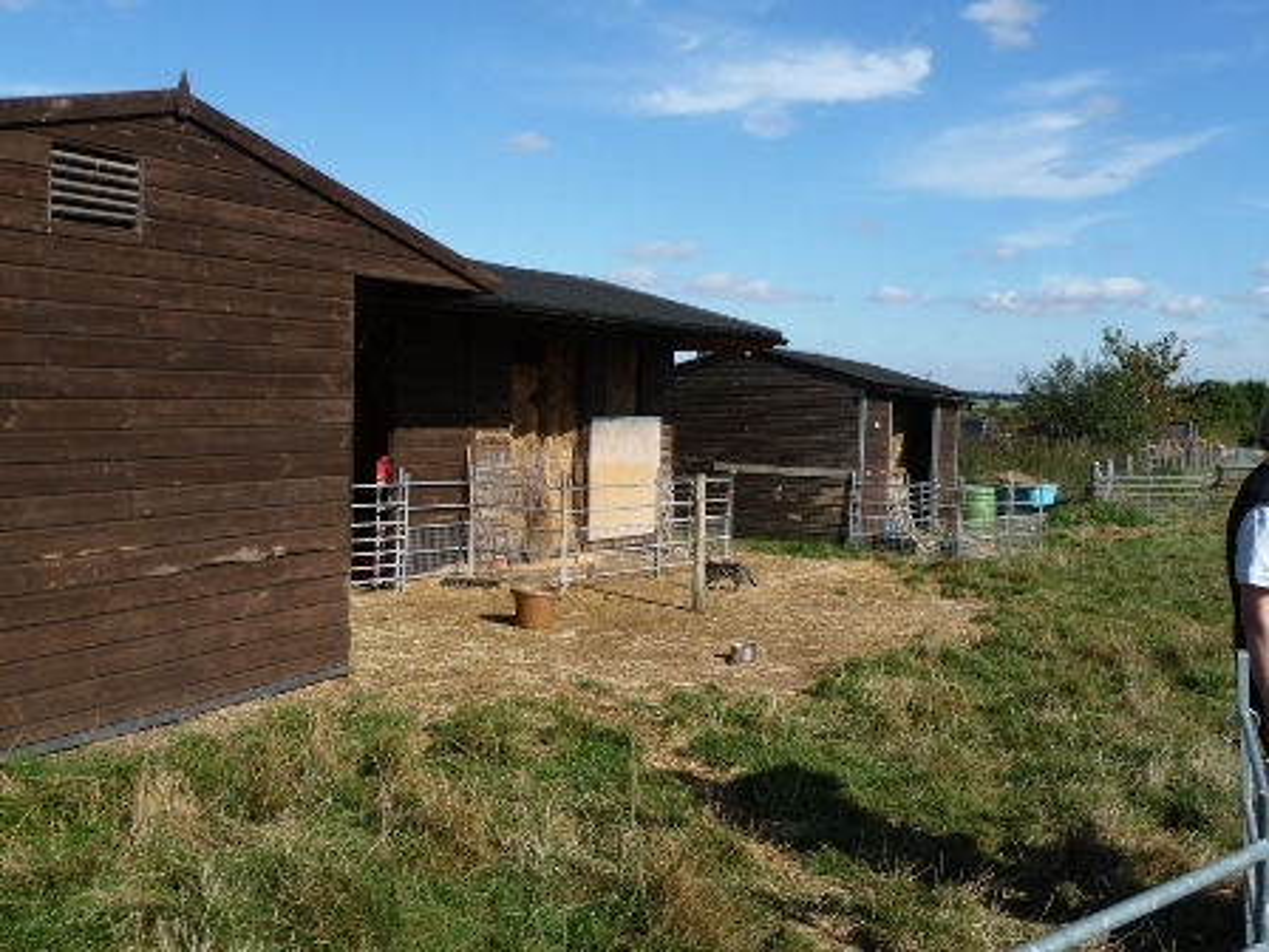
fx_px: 1246
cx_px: 634
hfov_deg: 54.0
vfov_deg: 41.8
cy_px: 476
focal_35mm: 34
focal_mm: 5.6
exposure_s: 1/1000
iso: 100
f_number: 3.6
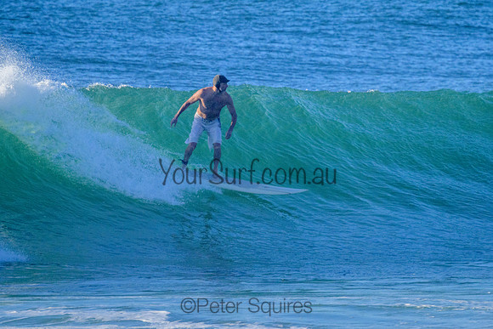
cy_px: 117
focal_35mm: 1094
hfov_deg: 1.9
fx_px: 14981
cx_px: 268
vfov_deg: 1.3
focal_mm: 800
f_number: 11
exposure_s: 1/2000
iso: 2200
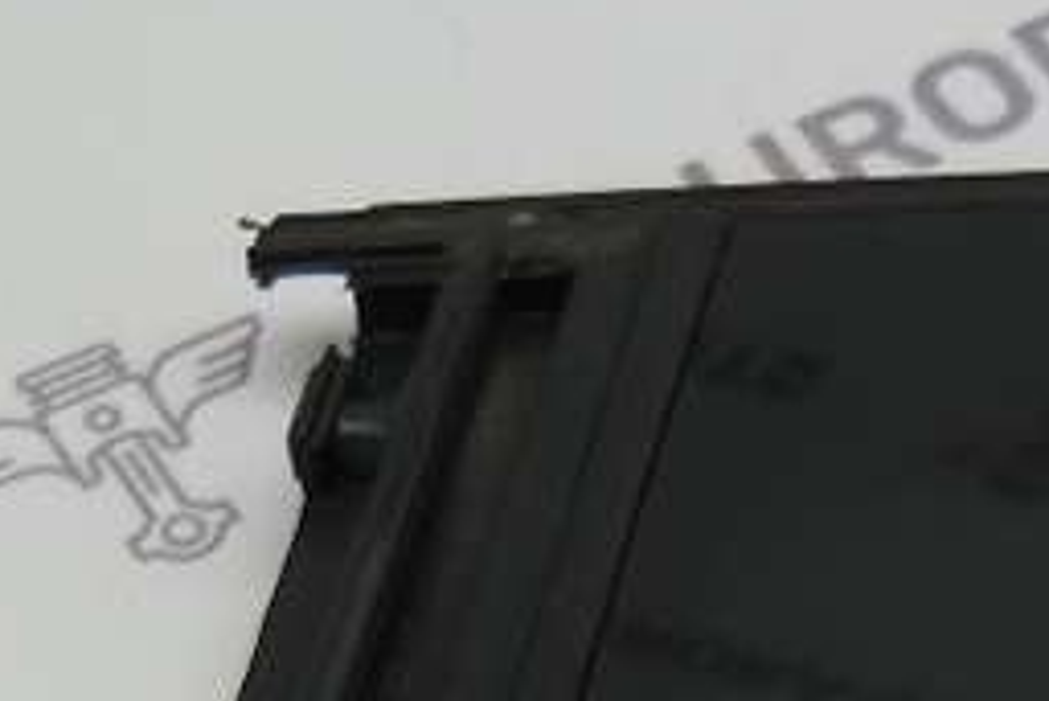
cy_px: 2115
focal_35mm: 182
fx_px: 5306
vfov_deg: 6.8
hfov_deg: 11.1
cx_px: 1262
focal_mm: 18
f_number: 3.5
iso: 100
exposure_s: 1/80
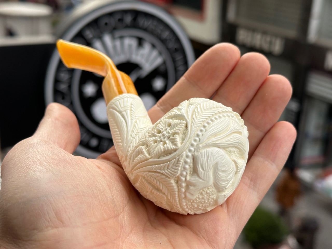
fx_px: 460
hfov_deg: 39.7
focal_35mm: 48
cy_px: 124
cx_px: 166
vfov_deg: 30.3
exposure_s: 1/1019
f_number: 1.78
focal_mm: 6.86
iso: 64
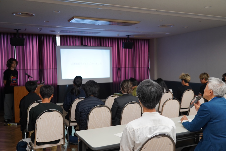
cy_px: 76
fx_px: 220
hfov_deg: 54.4
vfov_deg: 37.9
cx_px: 113
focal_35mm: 35
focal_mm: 35
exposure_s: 1/160
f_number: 4
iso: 1000
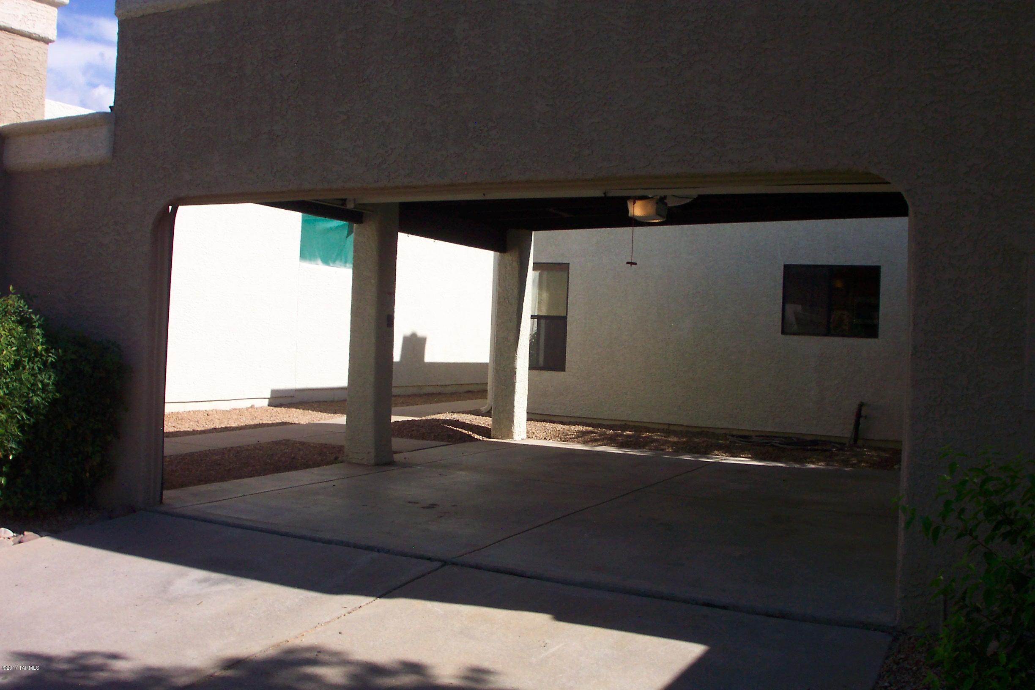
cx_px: 518
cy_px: 345
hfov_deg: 54.4
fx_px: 1006
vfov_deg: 37.9
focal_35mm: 35
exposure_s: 1/250
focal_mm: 7.5
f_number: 9.5
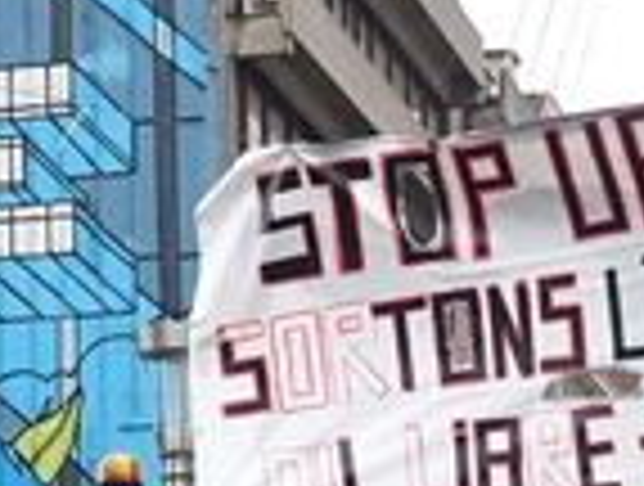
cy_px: 662
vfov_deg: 7.6
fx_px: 3600
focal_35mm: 193
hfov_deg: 10.2
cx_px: 369
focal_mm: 14.5
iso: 1000
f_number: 5
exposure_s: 1/320
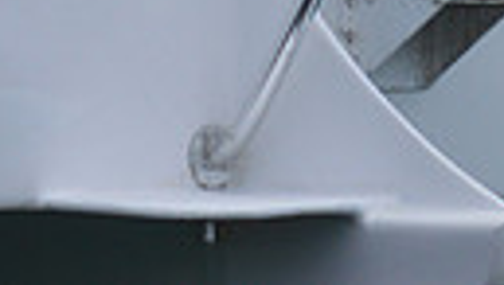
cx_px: -35
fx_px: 16507
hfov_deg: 1.7
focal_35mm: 1233
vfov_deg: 1.0
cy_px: -465
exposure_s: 1/2000
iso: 400
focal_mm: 175
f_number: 5.6
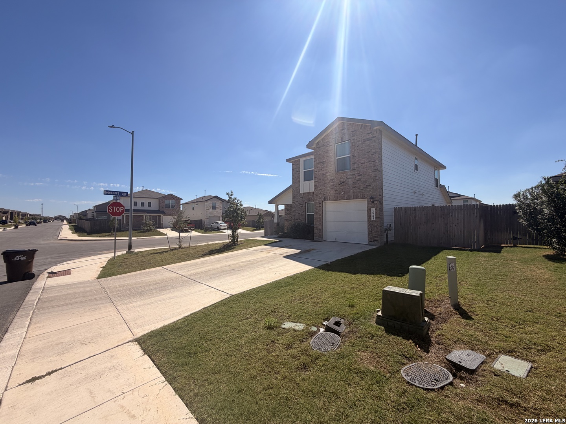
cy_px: 212
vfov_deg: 85.7
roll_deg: +1.4
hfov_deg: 102.1
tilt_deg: +2.2
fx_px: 229
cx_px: 283
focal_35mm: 14
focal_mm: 2.22
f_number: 2.2
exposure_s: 1/1368
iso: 20
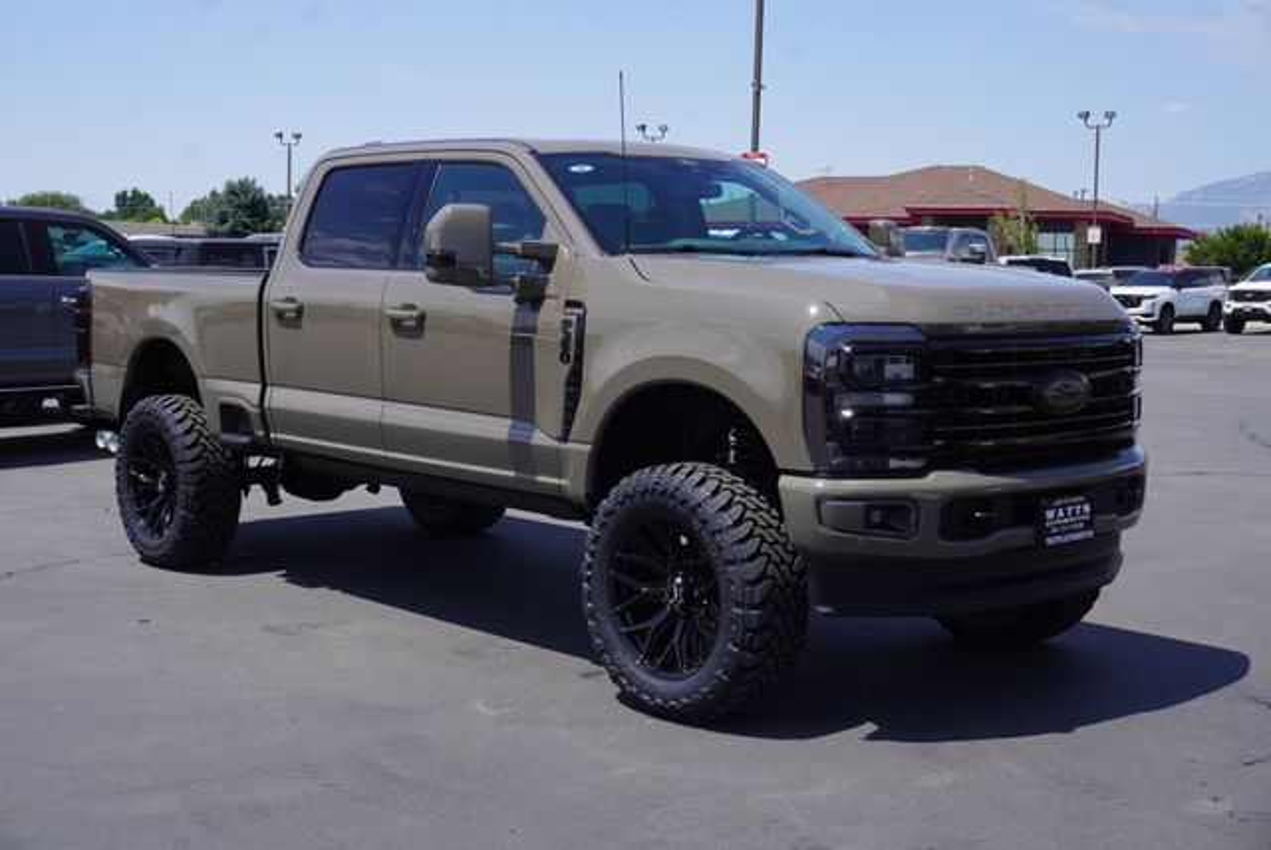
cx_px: 636
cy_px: 425
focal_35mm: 46
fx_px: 1643
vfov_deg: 29.0
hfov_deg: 42.3
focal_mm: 31
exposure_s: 1/160
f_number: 11
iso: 100
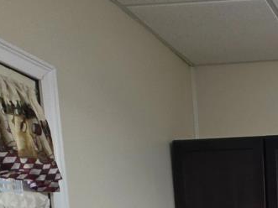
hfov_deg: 26.9
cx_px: 372
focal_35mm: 59
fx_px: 474
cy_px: 358
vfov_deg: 19.5
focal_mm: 2.2
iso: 64
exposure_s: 1/120
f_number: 1.9
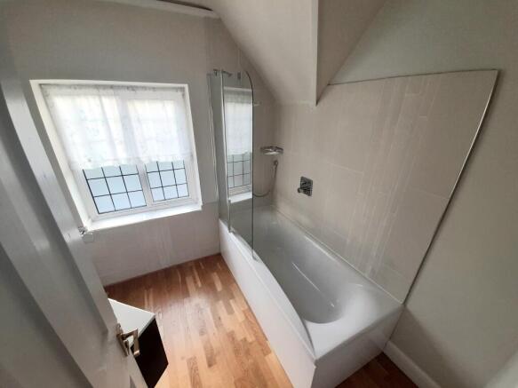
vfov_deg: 89.9
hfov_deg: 106.2
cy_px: 194
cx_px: 259
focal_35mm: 13
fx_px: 194
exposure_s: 1/40
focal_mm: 1.42
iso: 80
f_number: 2.2
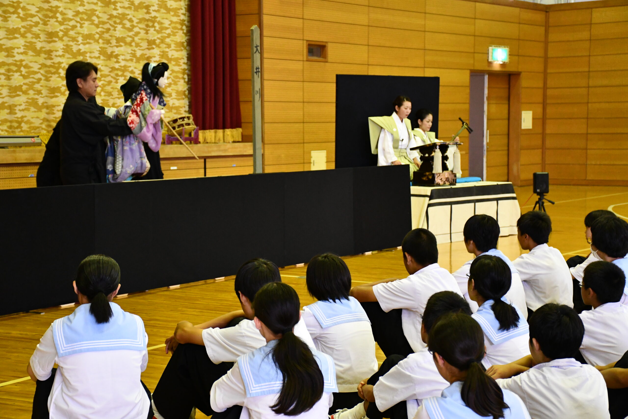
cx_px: 314
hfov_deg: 27.0
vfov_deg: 18.2
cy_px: 210
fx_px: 1308
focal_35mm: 75
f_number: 4.8
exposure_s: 1/80
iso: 3200
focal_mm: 50
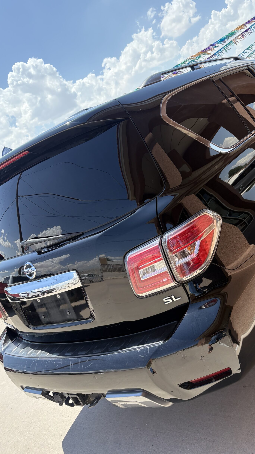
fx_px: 361
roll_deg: +25.6
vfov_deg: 64.3
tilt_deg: -13.7
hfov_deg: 38.5
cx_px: 170
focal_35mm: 30
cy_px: 225
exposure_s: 1/1451
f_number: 1.6
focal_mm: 5.96
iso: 64
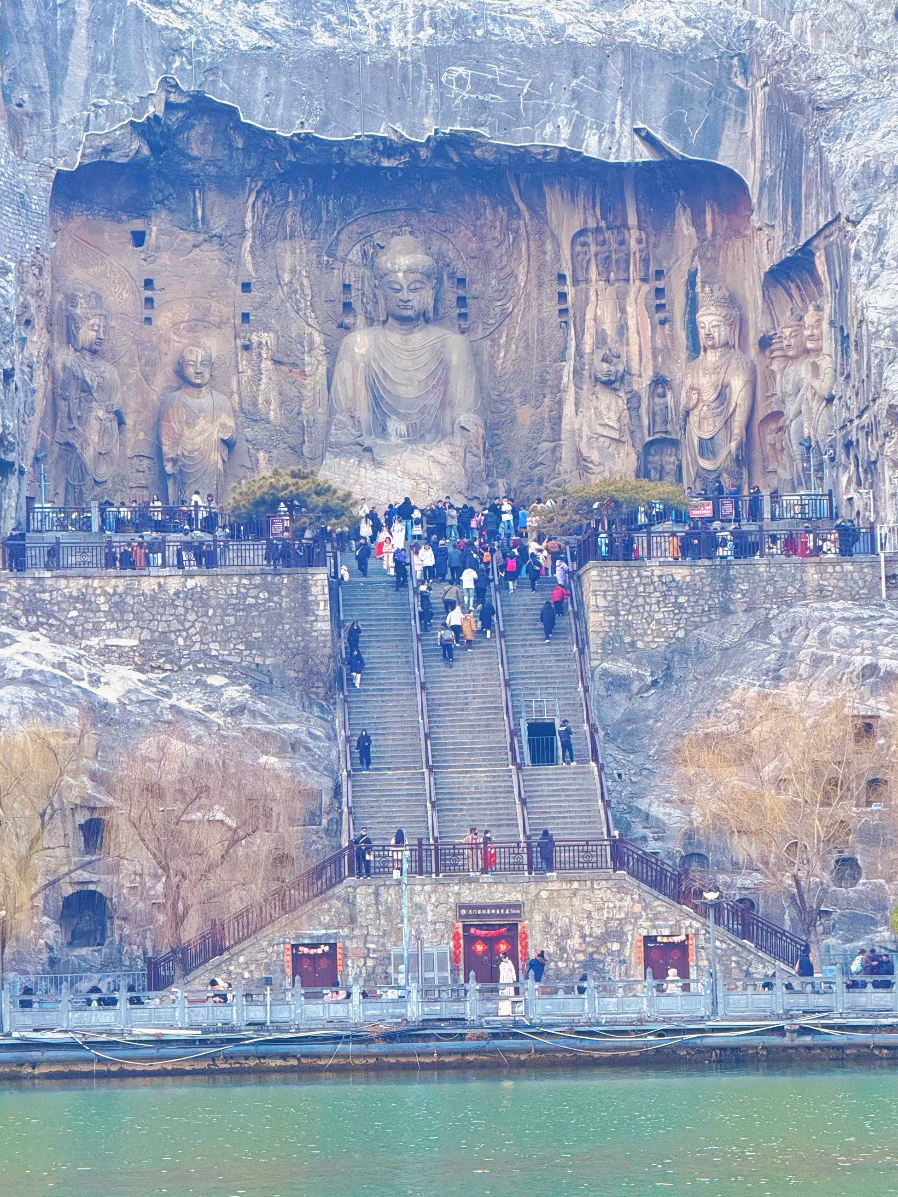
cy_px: 569
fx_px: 4358
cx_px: 443
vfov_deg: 15.6
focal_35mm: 126
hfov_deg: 11.8
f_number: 2.8
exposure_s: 1/99
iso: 200
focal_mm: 15.66
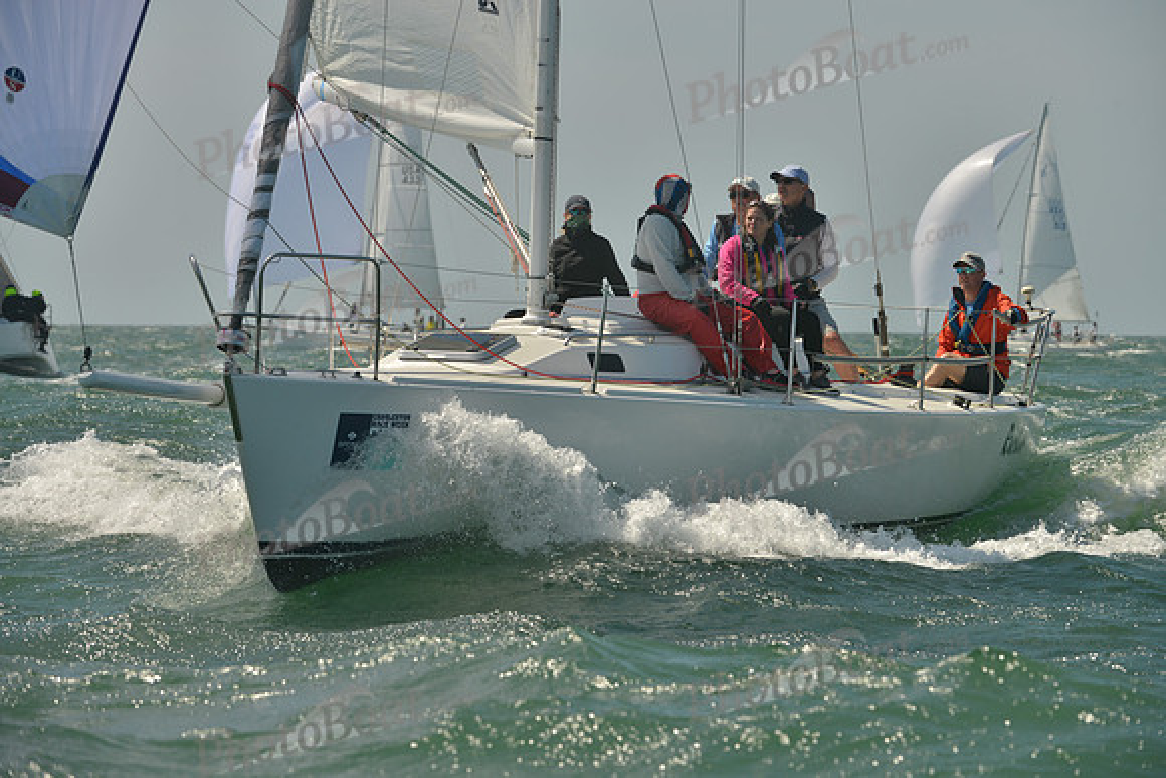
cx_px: 583
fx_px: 7775
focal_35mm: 240
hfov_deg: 8.6
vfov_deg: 5.7
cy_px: 389
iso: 280
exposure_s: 1/1250
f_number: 9
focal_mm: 240
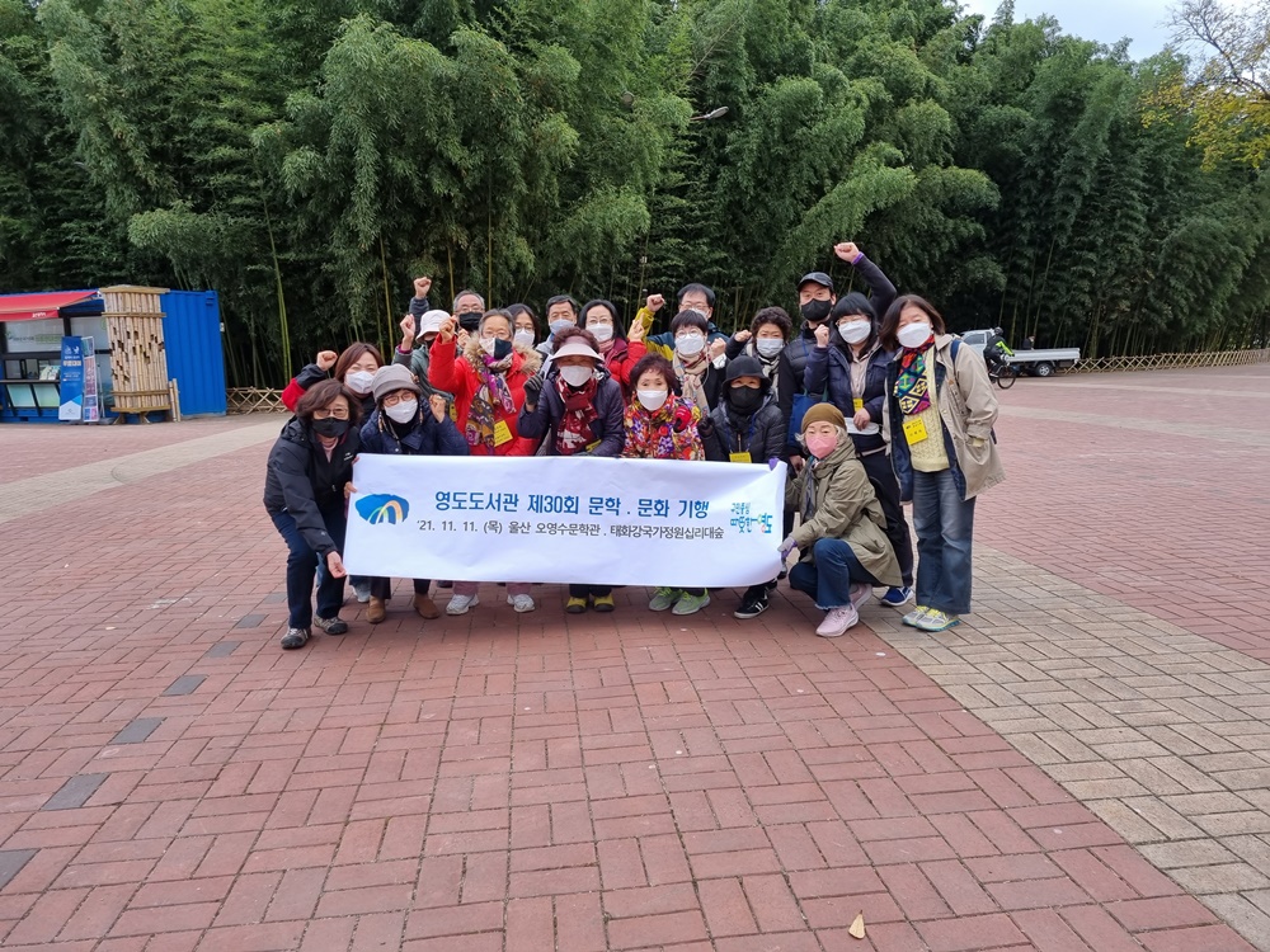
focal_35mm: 26
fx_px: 954
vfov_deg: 53.1
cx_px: 635
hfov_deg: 67.3
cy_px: 476
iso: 50
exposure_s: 1/134
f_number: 1.8
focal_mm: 5.4
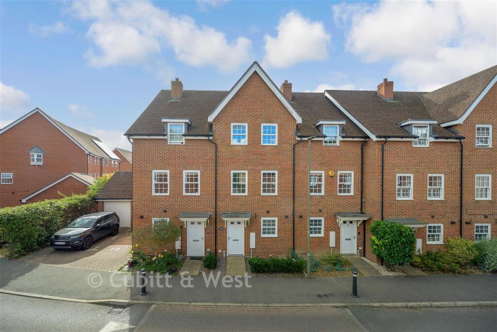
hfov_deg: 104.2
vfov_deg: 81.2
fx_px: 193
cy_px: 166
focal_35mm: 14
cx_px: 248
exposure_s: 1/40
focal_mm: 14
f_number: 8
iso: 100
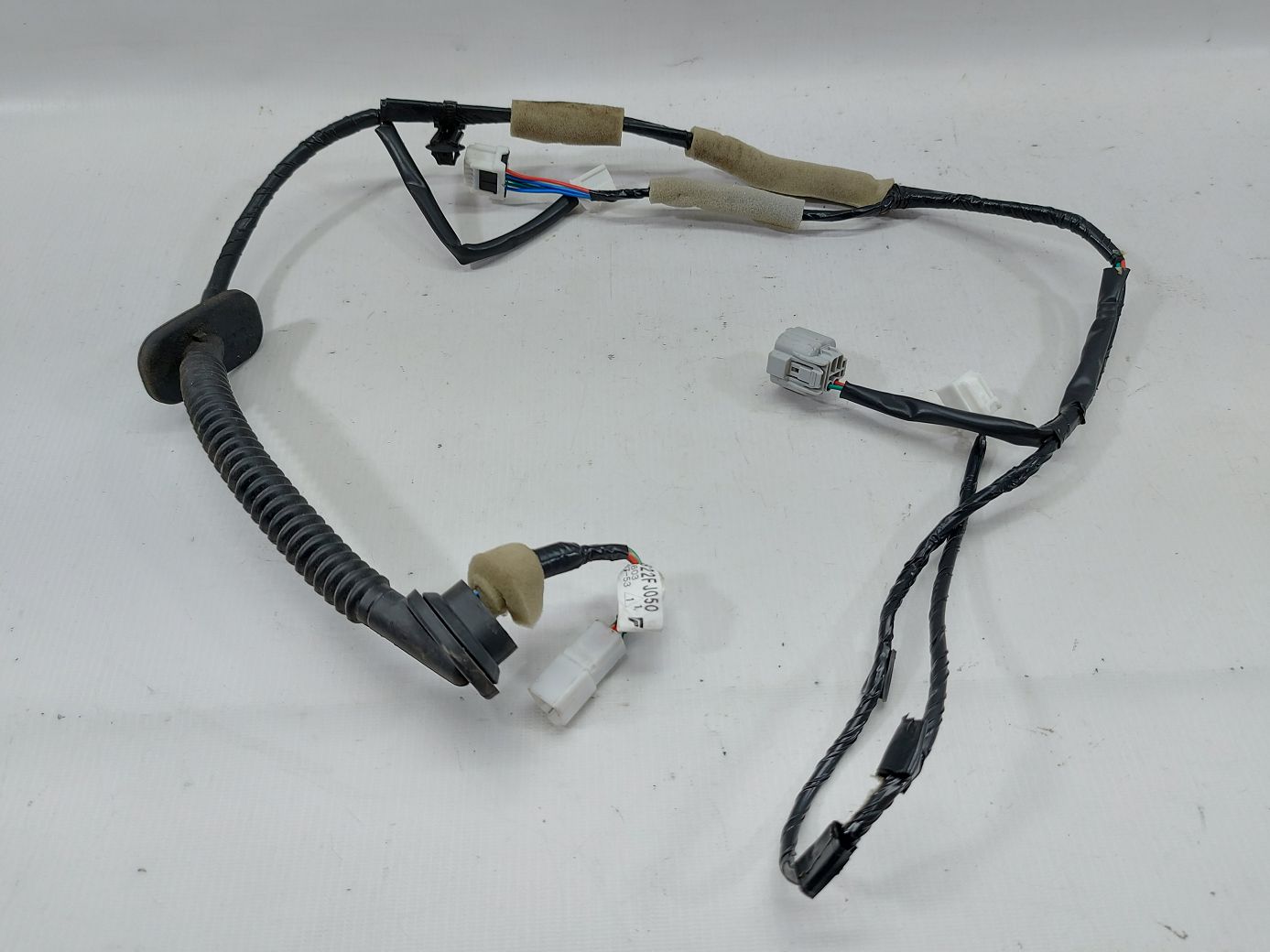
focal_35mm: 24
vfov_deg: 56.8
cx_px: 635
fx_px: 880
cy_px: 476
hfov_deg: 71.6
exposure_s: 1/50
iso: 40
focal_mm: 5.23
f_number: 1.8
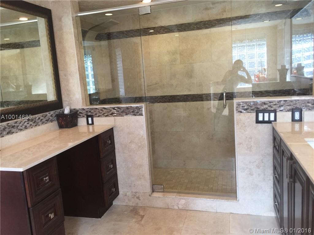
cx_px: 157
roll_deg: +3.3
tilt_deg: -8.1
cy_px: 118
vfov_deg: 48.2
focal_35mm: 29
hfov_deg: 61.7
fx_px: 263
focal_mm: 4.15
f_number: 2.2
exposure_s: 1/30
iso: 40
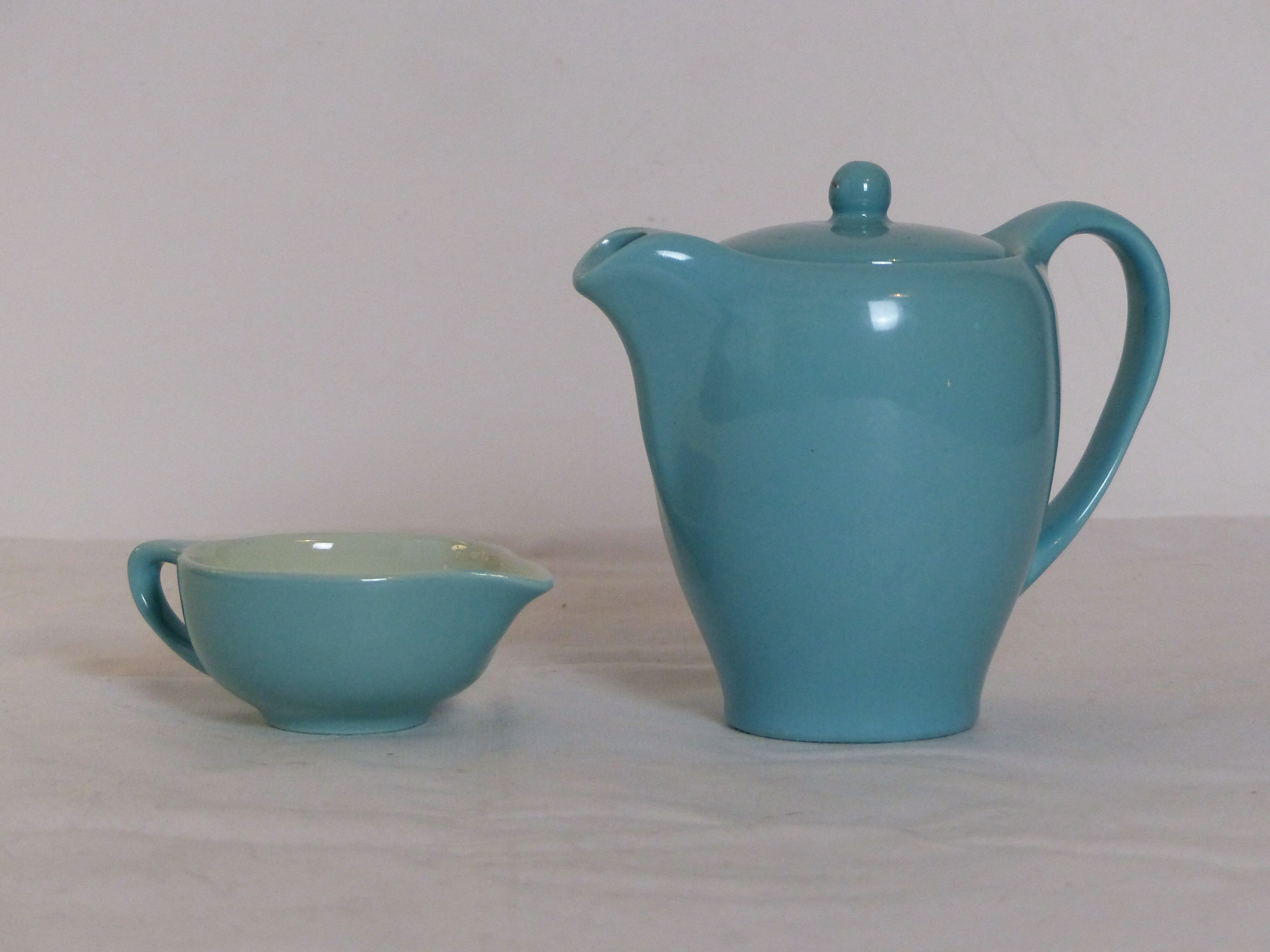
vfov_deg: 10.0
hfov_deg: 13.3
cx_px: 635
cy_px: 476
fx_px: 5467
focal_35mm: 149
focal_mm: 24.3
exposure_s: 1/80
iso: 320
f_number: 2.8
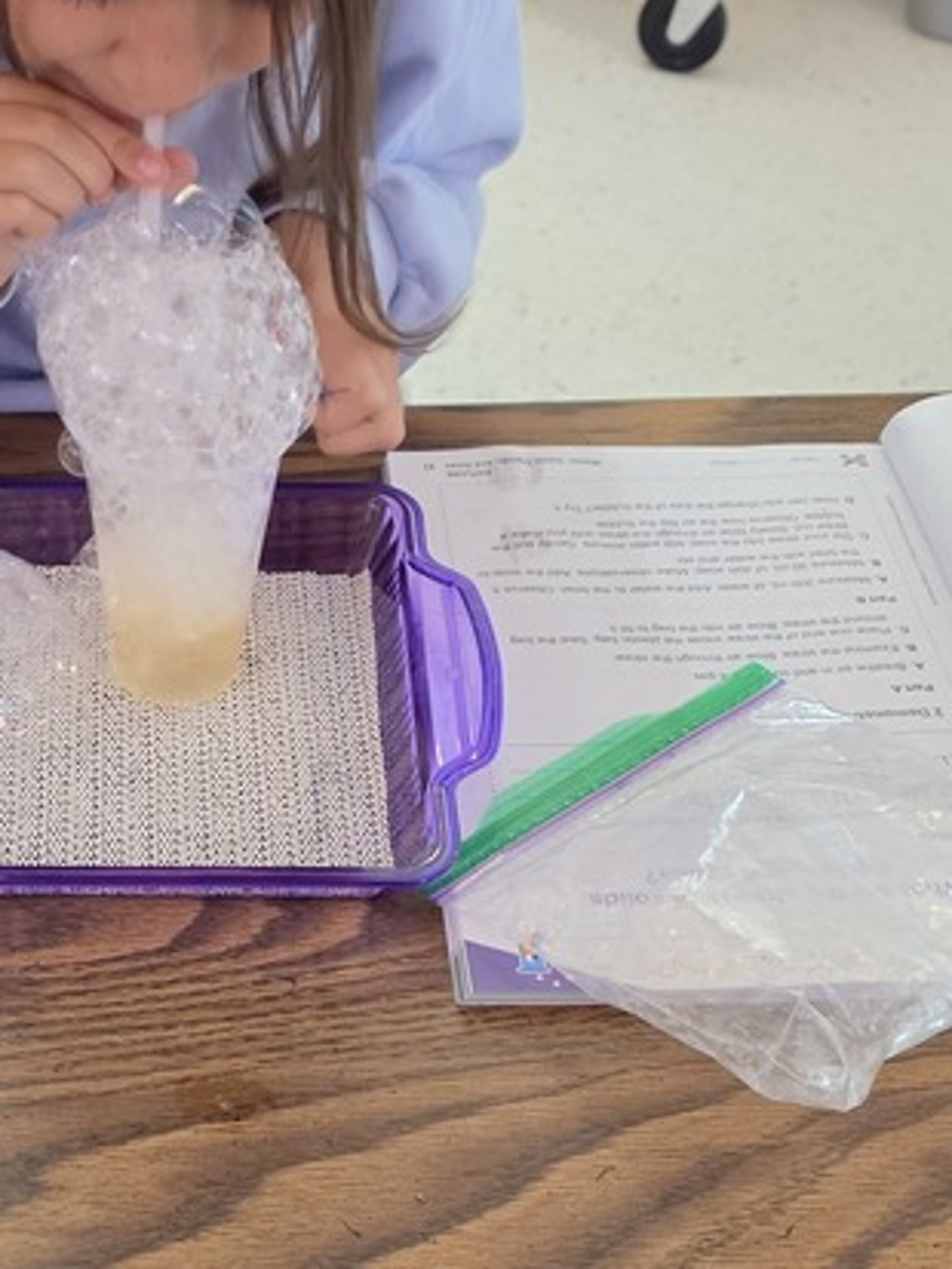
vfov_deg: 33.8
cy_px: 630
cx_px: 221
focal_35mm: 57
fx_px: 2089
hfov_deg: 25.3
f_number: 1.4
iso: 800
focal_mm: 6.5
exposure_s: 1/120
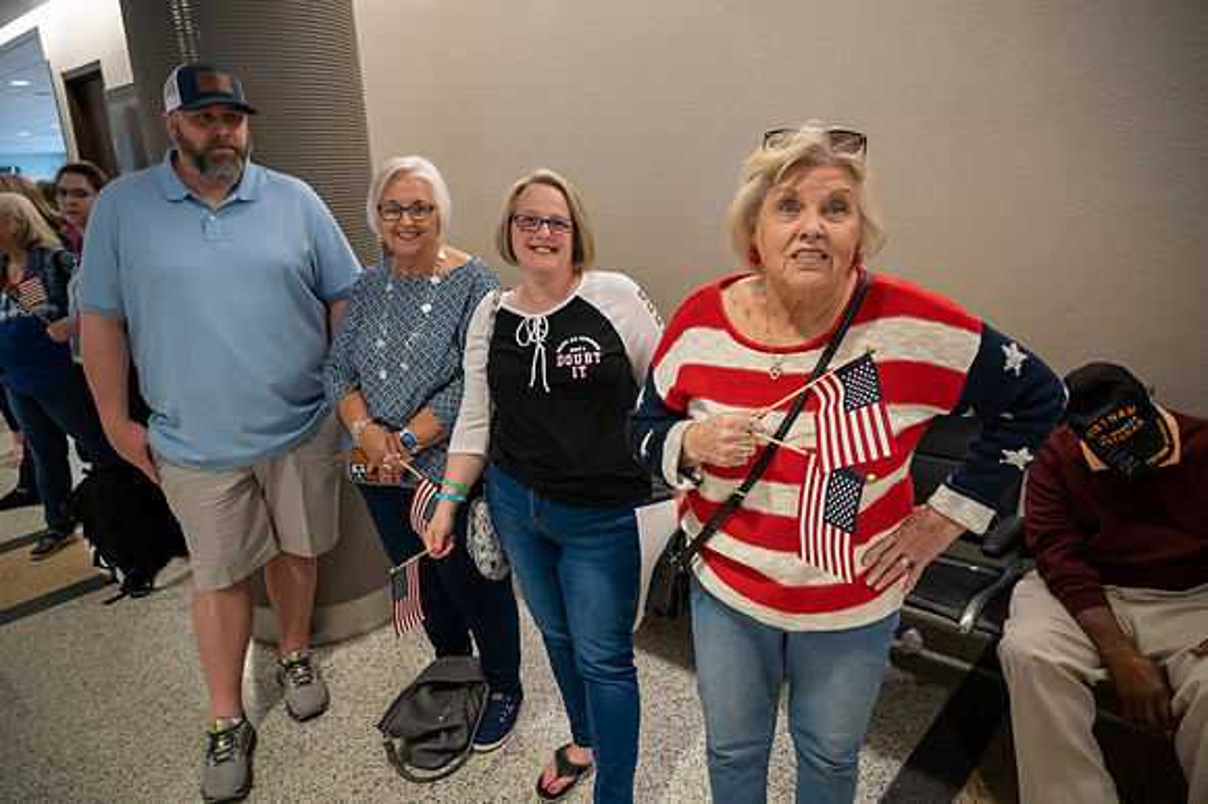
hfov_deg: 73.8
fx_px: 805
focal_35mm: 24
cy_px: 402
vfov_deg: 53.1
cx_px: 604
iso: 5600
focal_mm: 24
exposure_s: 1/200
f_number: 4
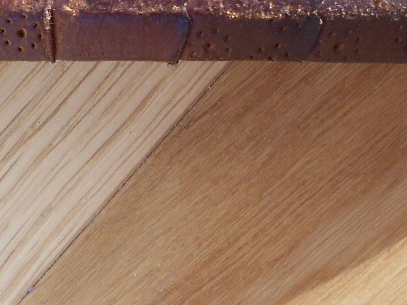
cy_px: -38
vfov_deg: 16.1
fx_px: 1046
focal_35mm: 89
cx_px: 183
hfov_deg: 22.0
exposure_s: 1/40
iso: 80
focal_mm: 5.1
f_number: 3.4
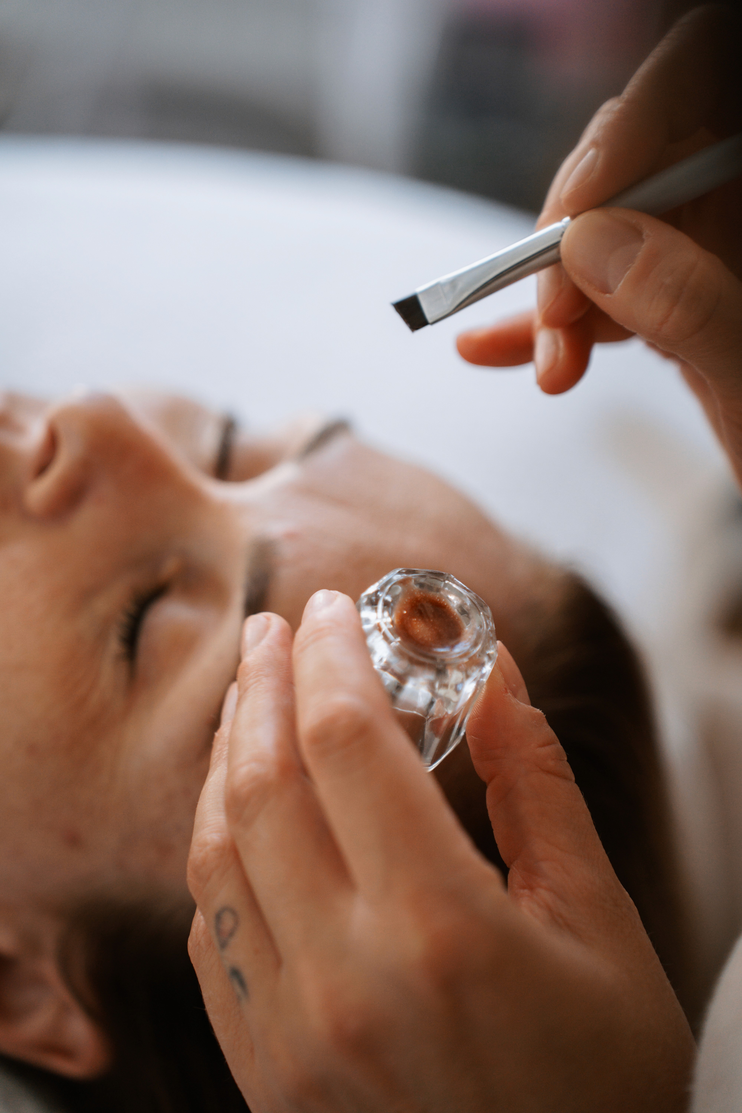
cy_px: 556
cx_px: 371
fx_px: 2319
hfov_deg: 18.2
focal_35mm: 75
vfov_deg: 27.0
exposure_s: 1/400
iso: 1250
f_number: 2.8
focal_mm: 75
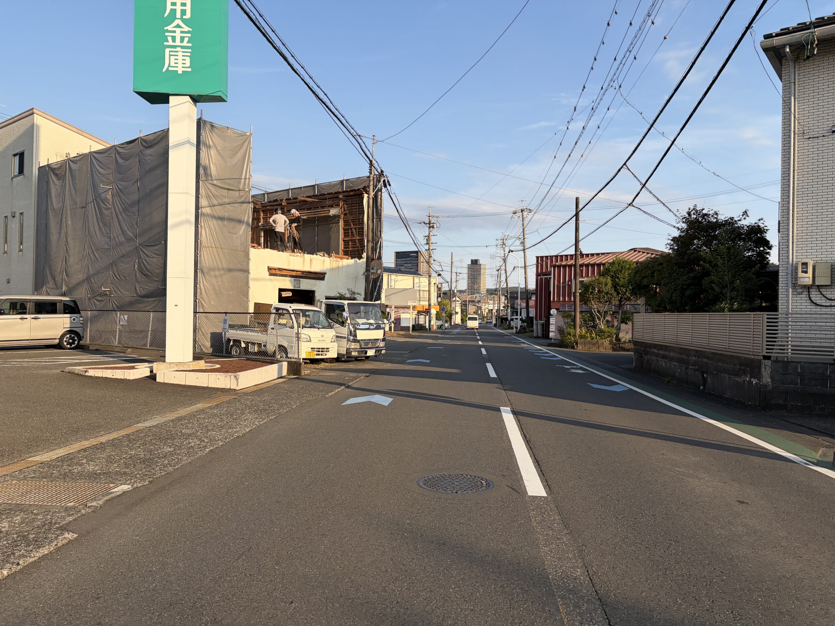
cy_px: 313
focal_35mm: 26
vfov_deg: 53.1
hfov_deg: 67.3
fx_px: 627
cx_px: 418
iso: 50
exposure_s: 1/1953
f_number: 1.6
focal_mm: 5.96
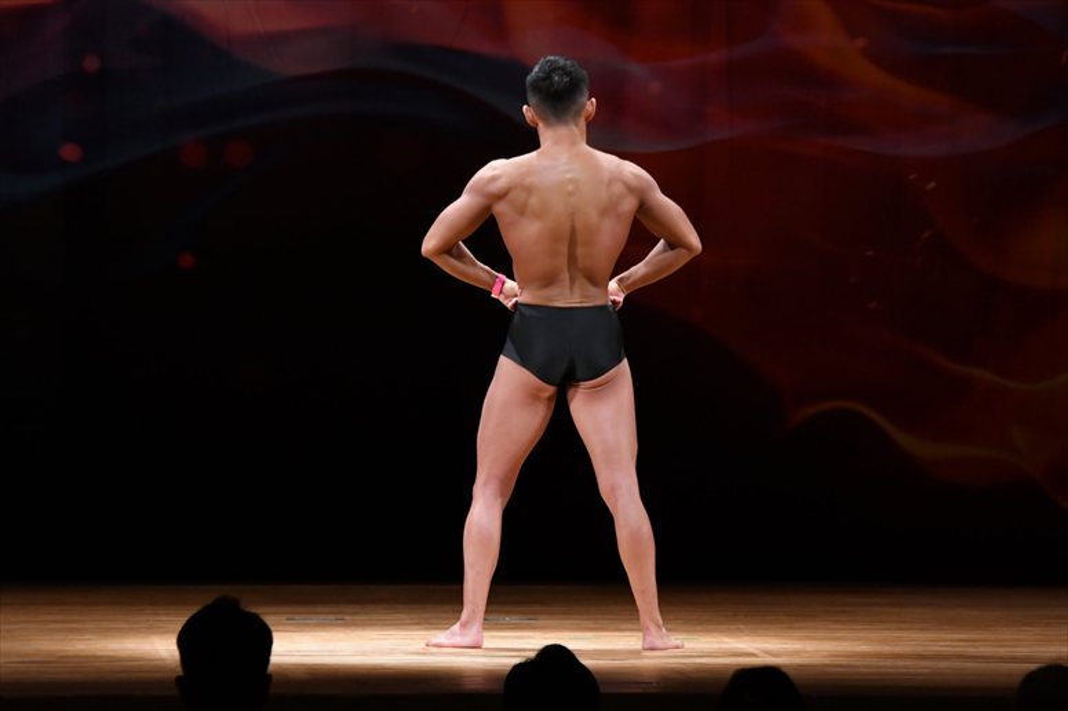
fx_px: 7117
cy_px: 356
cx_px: 534
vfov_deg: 5.7
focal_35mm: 240
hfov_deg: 8.6
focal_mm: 160
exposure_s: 1/400
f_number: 5.6
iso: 3200
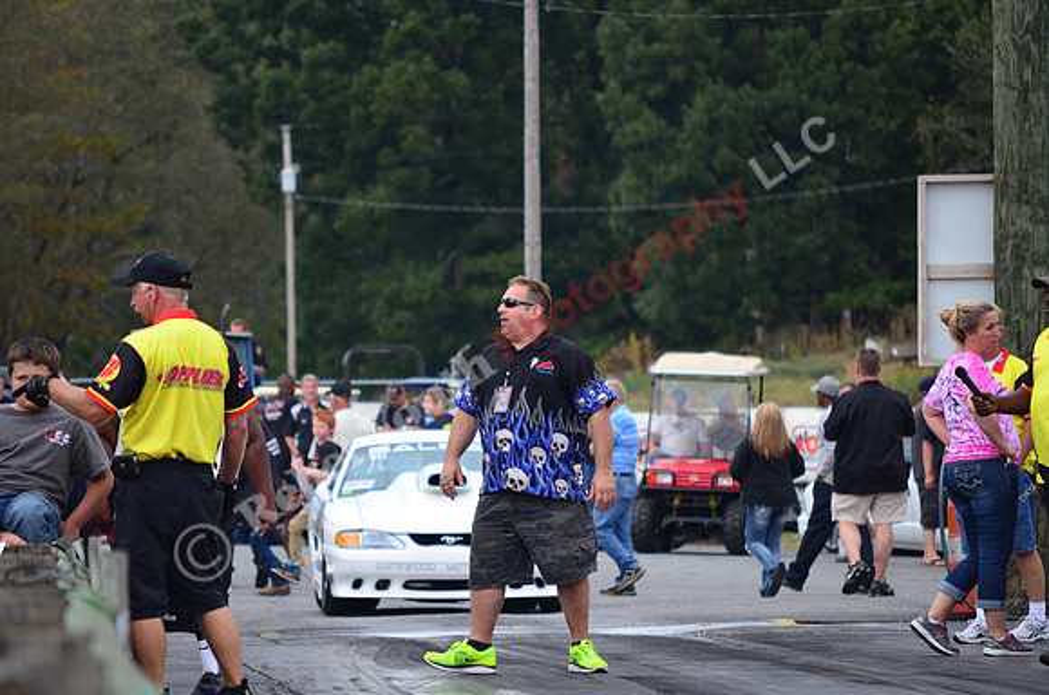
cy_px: 348
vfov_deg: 4.6
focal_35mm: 300
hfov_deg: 6.9
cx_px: 524
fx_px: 8722
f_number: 5.6
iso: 1000
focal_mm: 200
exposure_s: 1/320
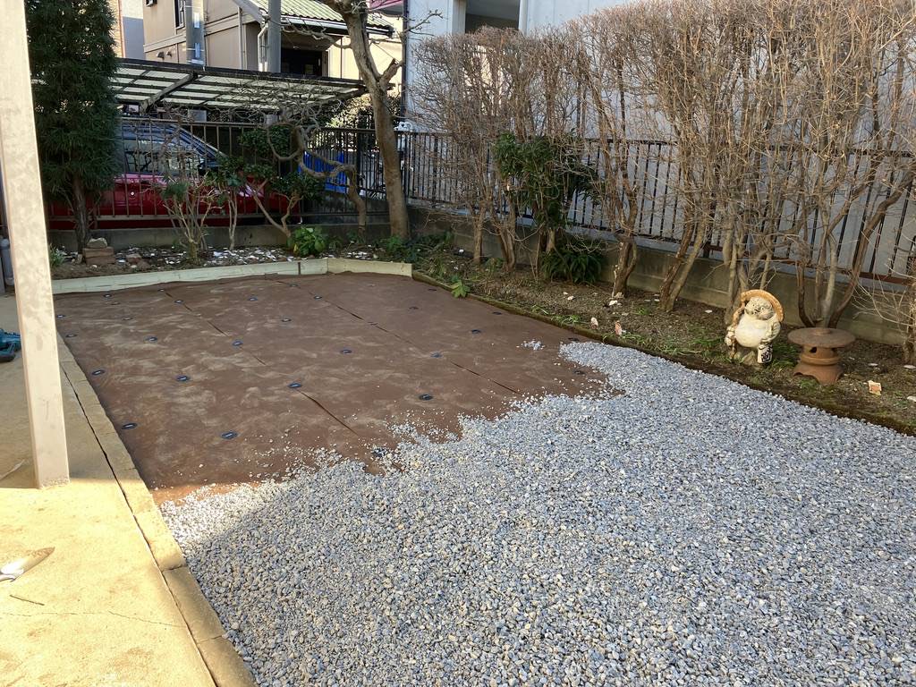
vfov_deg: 49.7
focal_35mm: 28
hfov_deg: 63.4
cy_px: 344
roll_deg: -1.0
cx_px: 458
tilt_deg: -15.5
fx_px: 741
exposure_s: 1/124
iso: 20
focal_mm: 3.99
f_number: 1.8
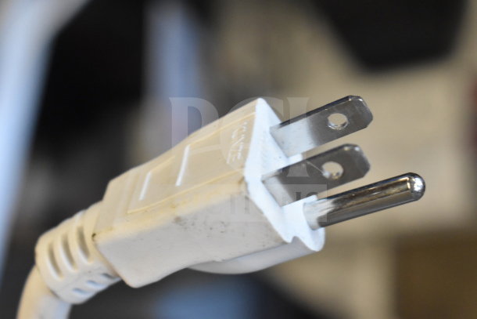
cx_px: 238
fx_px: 1093
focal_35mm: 82
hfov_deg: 24.6
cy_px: 160
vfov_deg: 16.6
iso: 3200
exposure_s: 1/100
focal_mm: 55
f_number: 5.6
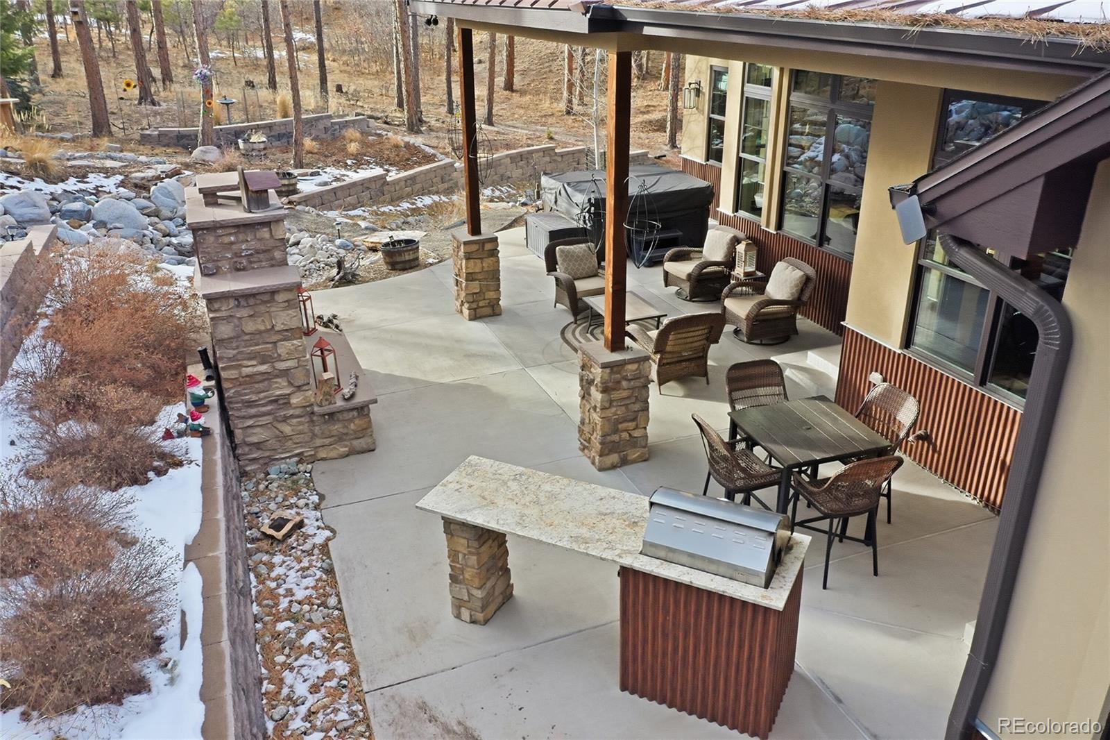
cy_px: 370
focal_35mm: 28
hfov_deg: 65.5
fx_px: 863
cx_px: 555
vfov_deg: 46.4
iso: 800
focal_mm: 10.3
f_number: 5.6
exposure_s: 1/320
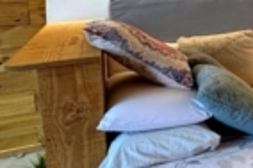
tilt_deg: -4.7
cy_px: 0
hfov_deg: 20.2
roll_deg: -0.7
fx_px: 421
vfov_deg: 21.7
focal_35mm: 60
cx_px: 485
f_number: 2.2
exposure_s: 1/50
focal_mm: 2.22
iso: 200
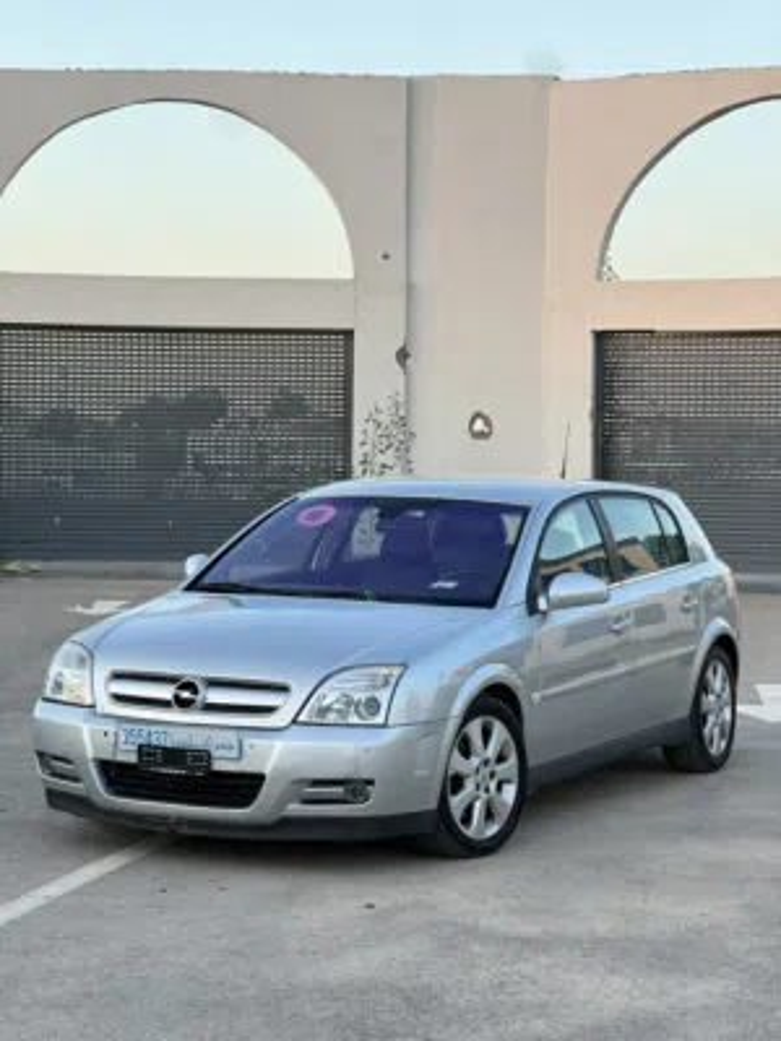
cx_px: 390
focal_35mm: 77
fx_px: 2316
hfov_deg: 19.1
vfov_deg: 25.3
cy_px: 520
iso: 125
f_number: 2.8
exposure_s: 1/121
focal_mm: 9
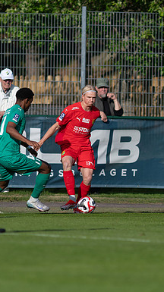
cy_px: 146
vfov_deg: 3.0
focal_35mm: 711
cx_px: 81
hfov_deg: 1.7
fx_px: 5508
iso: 100
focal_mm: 300
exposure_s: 1/1600
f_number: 3.2
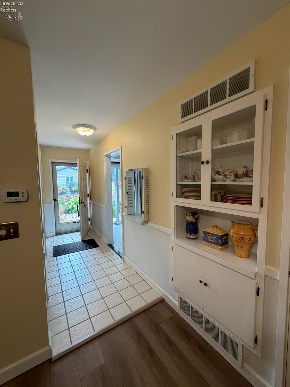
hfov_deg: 85.7
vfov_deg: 102.1
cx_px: 145
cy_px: 194
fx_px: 156
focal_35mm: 14
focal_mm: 2.22
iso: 160
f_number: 2.2
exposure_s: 1/120
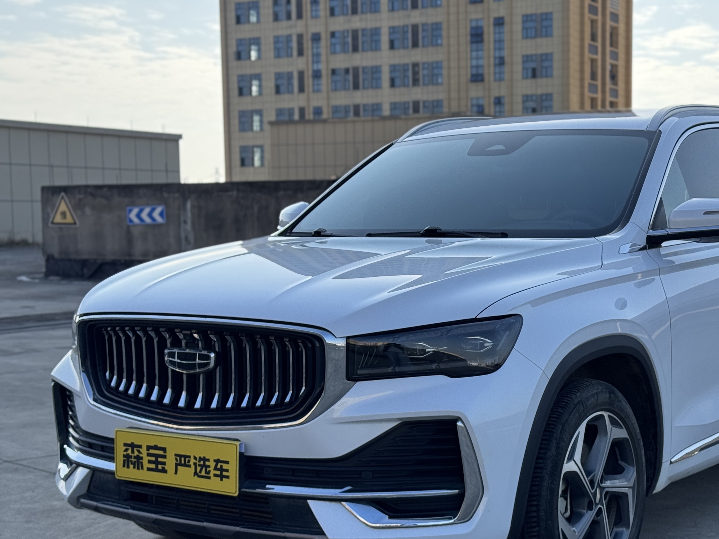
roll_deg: +0.8
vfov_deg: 23.2
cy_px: 328
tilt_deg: -4.7
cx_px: 460
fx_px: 1309
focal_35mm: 63
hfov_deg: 30.6
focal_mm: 6.76
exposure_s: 1/2611
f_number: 1.78
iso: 64
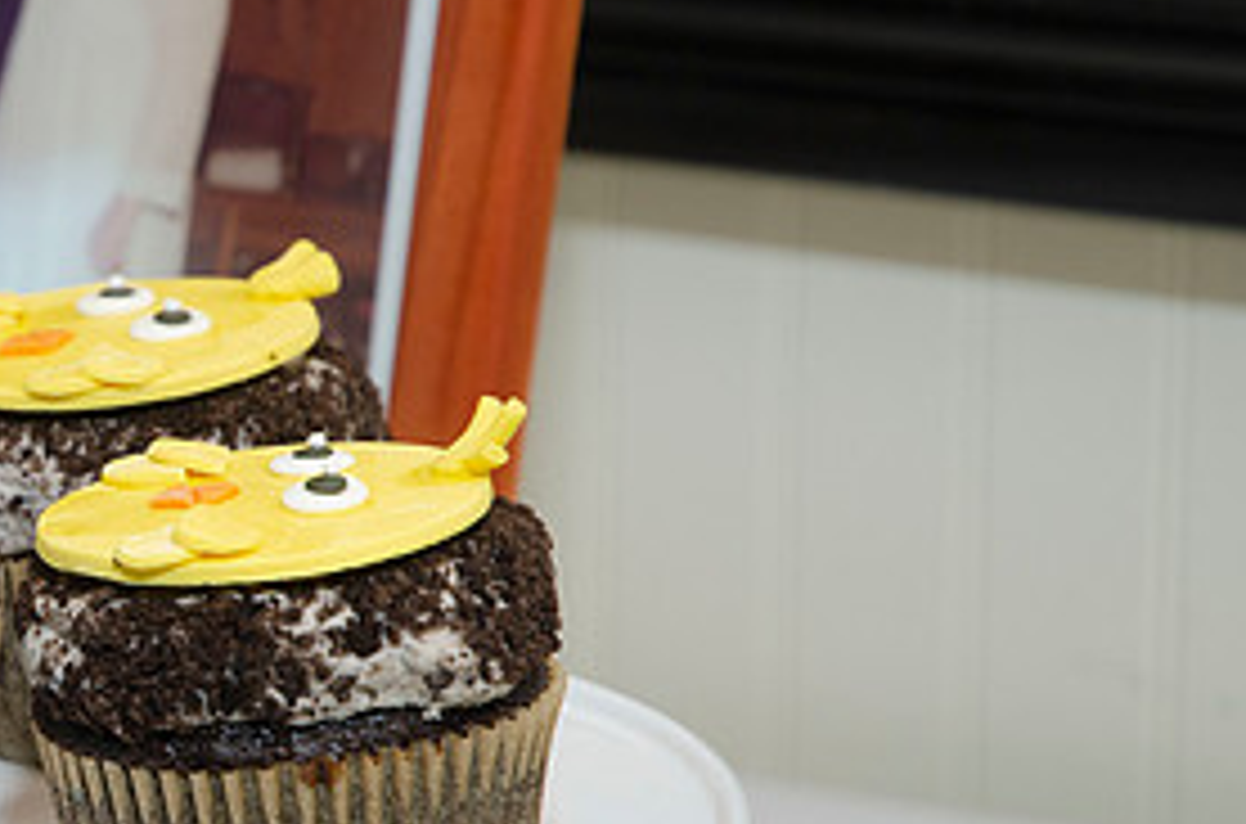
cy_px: 504
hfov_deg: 9.3
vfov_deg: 6.2
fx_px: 7593
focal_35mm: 220
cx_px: -40
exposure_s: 1/200
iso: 400
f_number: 5.6
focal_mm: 70
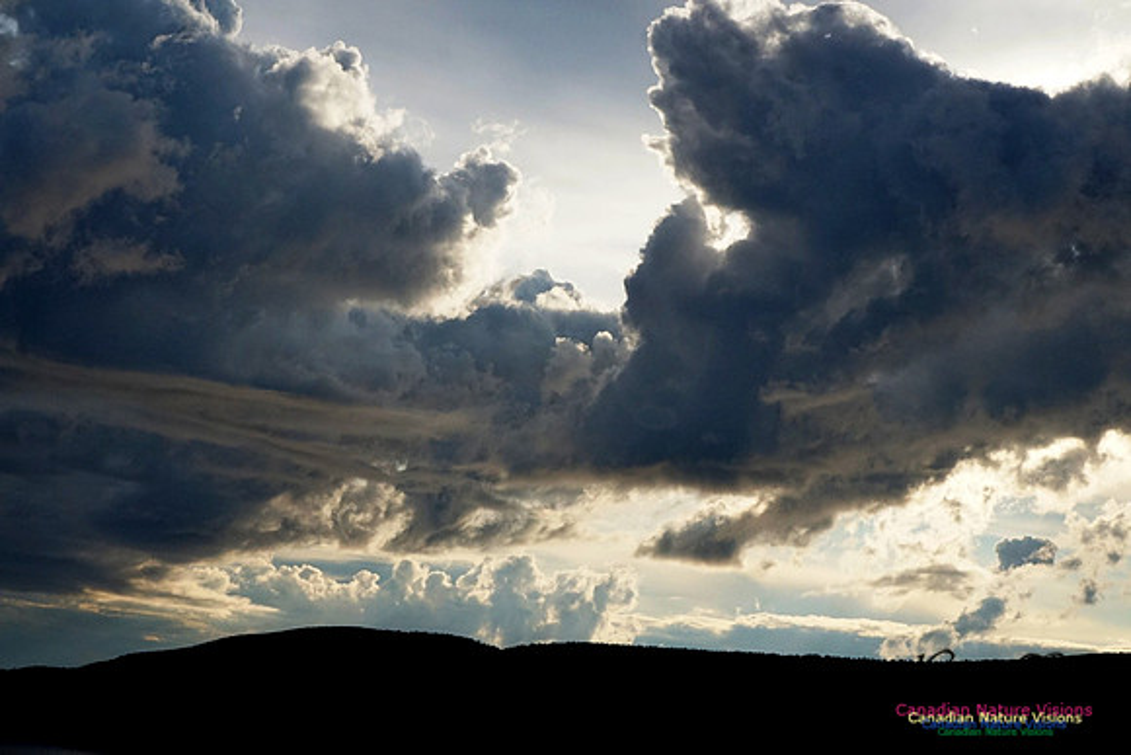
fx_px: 2357
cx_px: 566
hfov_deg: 27.0
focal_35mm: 75
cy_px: 378
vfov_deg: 18.2
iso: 1000
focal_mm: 50
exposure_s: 1/2000
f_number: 13
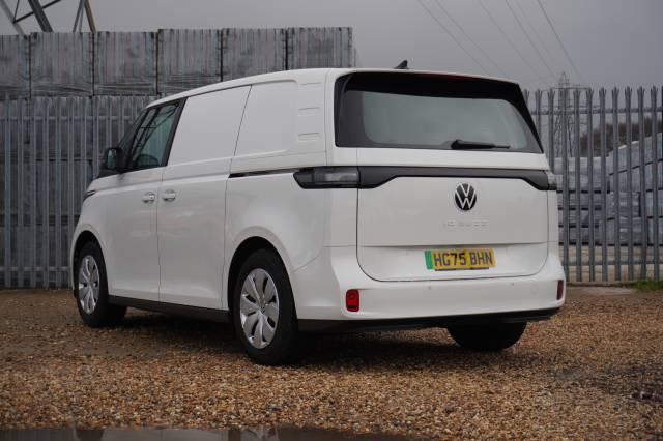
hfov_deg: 33.4
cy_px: 220
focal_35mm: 60
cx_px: 332
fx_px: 1104
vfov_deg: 22.6
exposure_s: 1/160
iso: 200
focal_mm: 40
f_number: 5.6
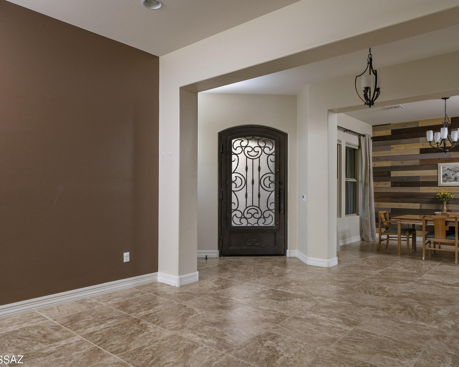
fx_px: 299
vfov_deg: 63.1
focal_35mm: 22
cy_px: 188
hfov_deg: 75.0
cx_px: 230
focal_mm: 19
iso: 200
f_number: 7.1
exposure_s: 1/20
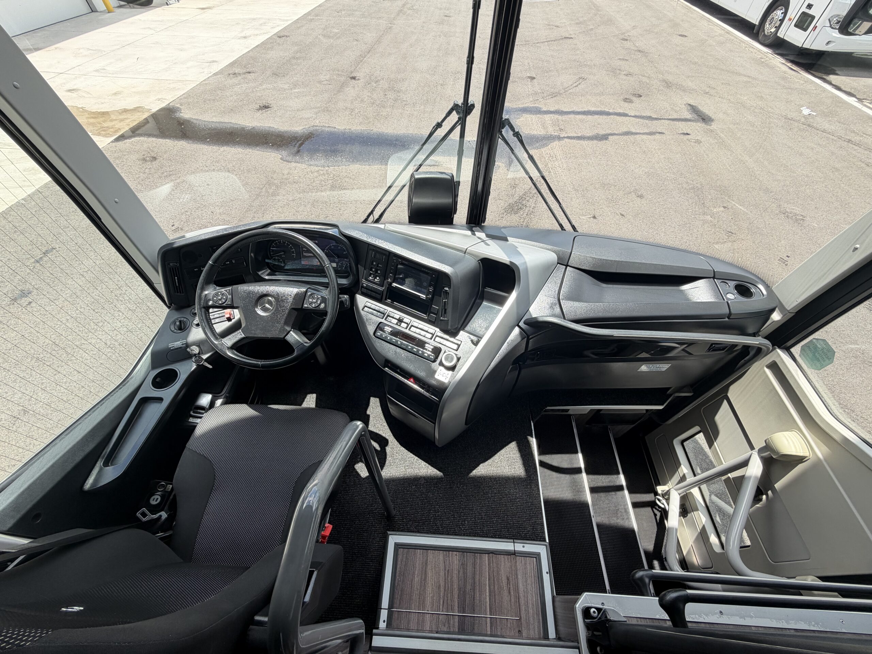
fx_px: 353
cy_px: 327
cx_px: 436
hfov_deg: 102.1
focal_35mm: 14
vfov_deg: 85.7
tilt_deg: -51.2
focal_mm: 2.22
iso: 50
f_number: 2.2
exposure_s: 1/176
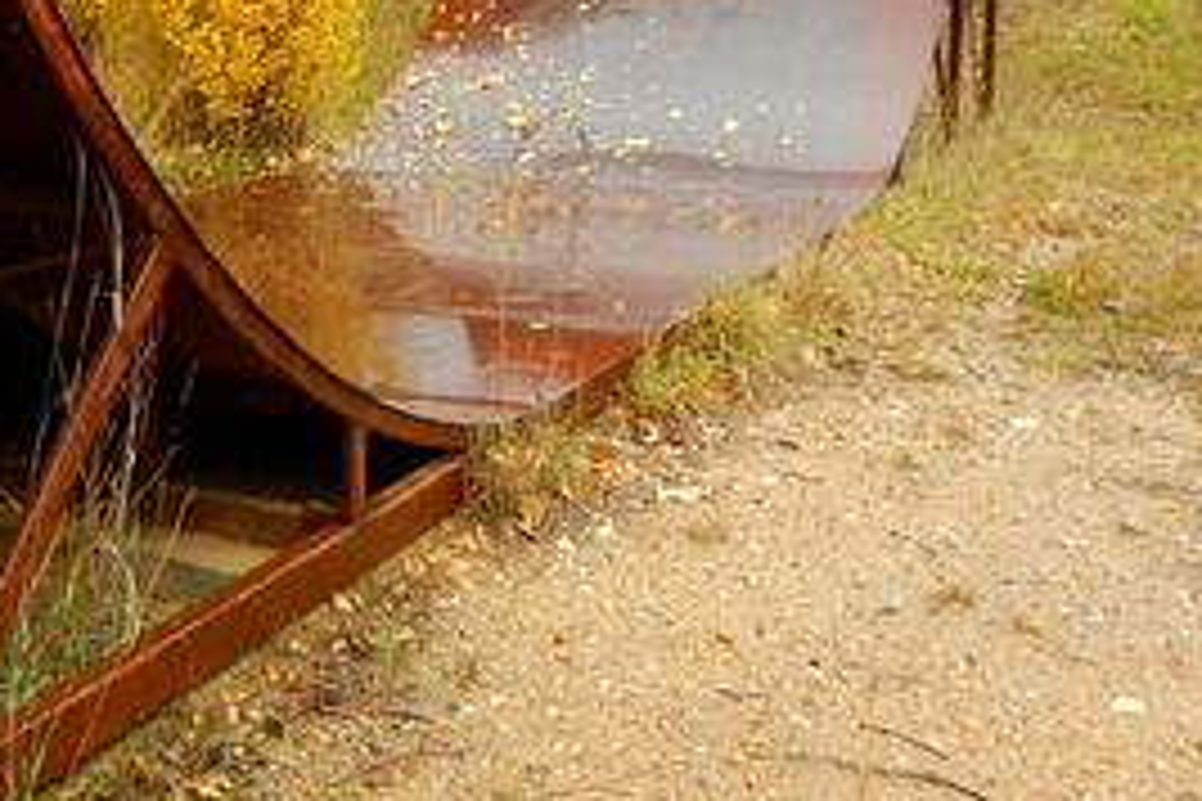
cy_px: 144
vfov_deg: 23.8
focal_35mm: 56
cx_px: 306
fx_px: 1870
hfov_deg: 34.9
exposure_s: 1/186
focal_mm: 5.4
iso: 160
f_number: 3.5
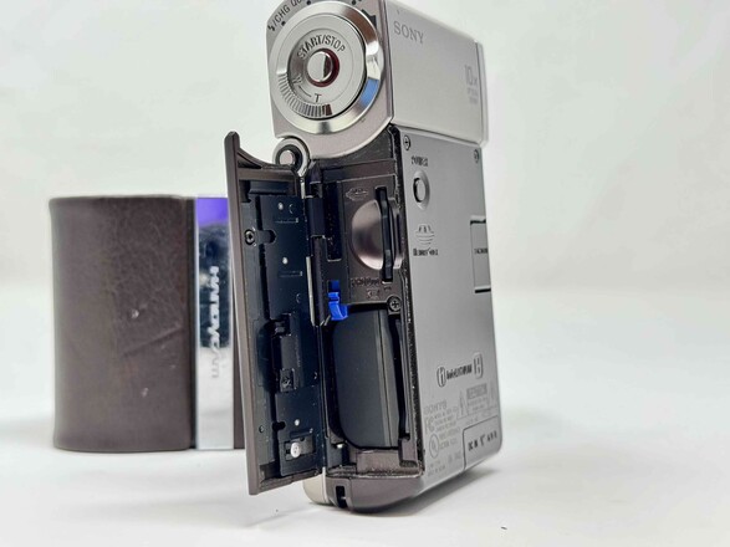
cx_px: 365
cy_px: 274
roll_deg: +0.8
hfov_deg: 39.7
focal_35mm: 48
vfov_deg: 30.3
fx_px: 1012
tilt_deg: -1.3
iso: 250
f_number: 1.78
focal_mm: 6.76
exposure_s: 1/40
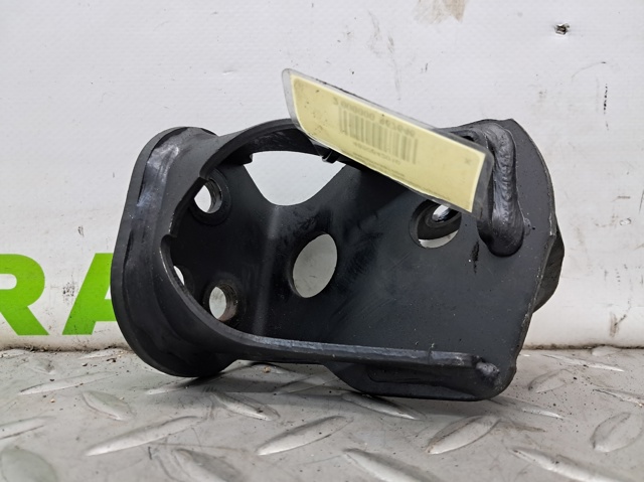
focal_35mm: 27
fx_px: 502
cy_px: 241
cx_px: 322
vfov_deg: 51.3
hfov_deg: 65.4
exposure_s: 1/60
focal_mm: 4
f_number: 1.8
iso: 250
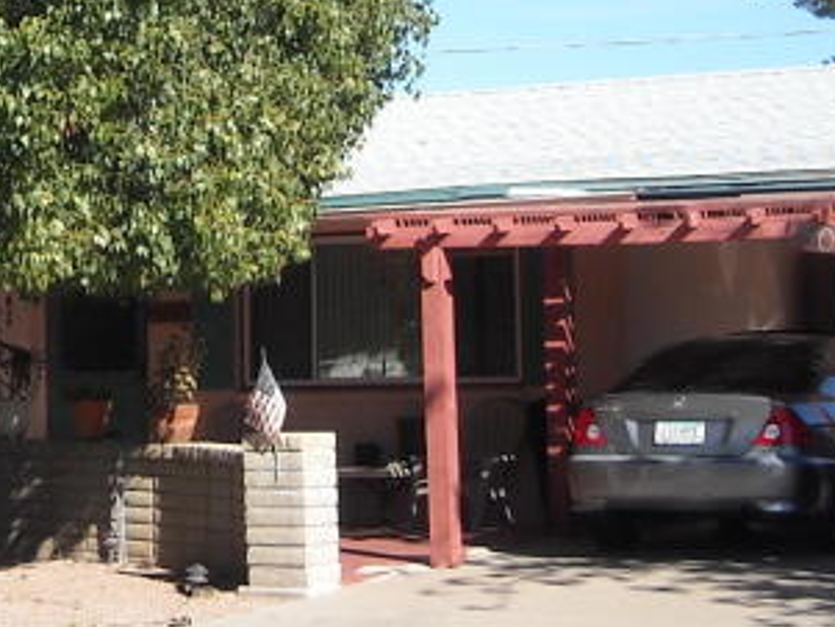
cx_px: 75
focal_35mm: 119
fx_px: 2872
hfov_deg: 16.3
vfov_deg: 12.4
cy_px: 97
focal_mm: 5.7
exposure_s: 1/250
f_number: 5.6
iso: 80
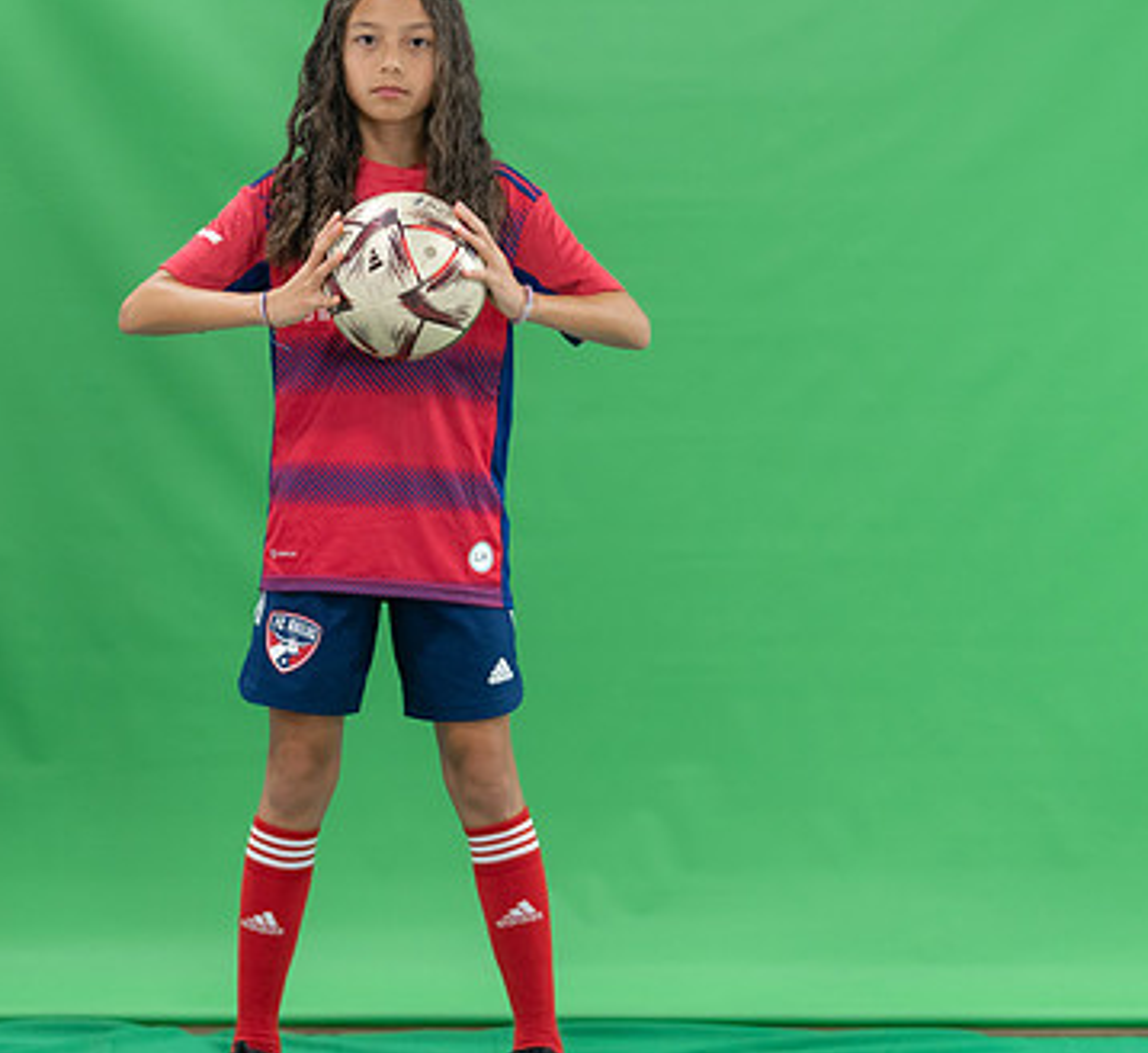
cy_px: 407
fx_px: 4462
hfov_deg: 14.6
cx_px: 403
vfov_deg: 13.4
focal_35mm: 124
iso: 1000
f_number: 2.8
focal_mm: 70
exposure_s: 1/250
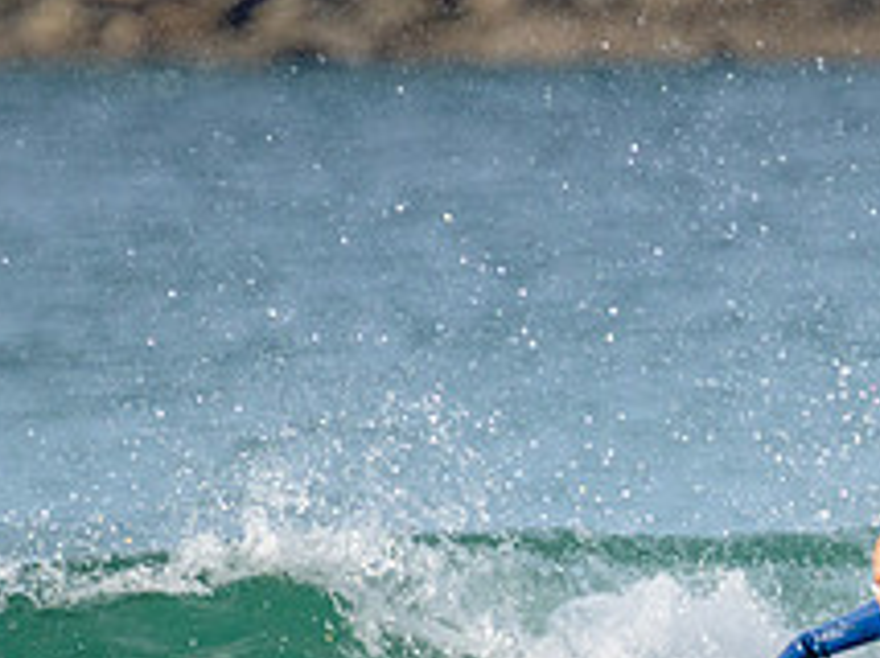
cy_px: 779
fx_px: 52996
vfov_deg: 0.7
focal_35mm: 2087
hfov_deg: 1.0
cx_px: 929
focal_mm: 800
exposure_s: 1/1250
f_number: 11
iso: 2500
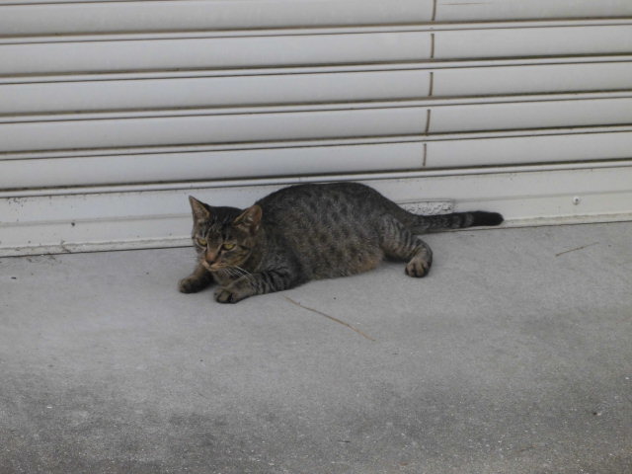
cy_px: 237
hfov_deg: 12.7
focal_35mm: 156
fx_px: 2848
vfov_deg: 9.5
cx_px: 316
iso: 100
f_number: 6.5
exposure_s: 1/100
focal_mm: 27.6
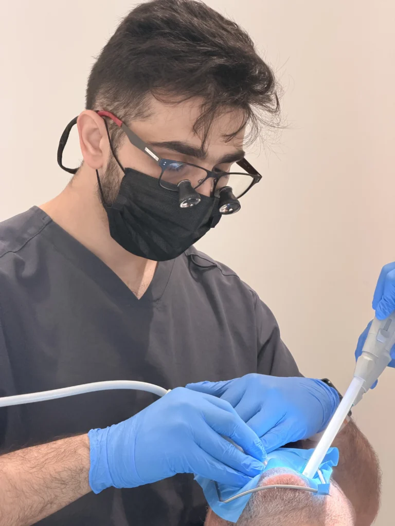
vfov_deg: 19.6
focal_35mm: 100
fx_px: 1521
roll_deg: +2.7
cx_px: 198
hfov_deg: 14.8
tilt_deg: -1.3
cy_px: 263
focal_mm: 16.89
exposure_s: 1/116
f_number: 2.8
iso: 400
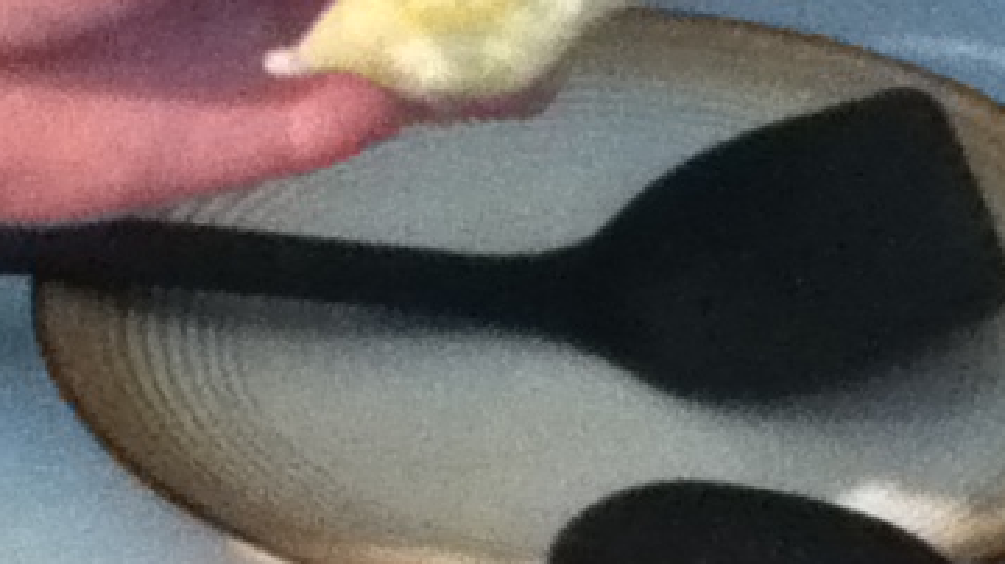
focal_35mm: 93
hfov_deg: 22.9
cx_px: 550
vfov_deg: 12.9
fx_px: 2477
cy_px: 458
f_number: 2.4
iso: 640
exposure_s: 1/24
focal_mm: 3.85
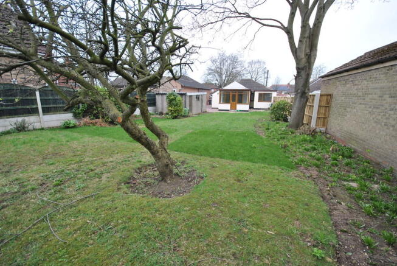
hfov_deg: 100.3
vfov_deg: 77.5
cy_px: 133
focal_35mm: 15
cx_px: 198
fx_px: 166
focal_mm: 10
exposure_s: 1/125
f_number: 5.6
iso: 125
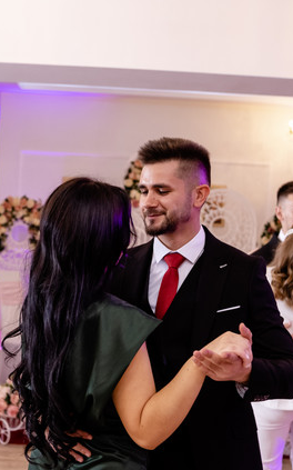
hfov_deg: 23.9
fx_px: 691
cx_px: 111
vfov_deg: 37.5
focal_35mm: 54
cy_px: 236
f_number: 2.5
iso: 800
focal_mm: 23
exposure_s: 1/200
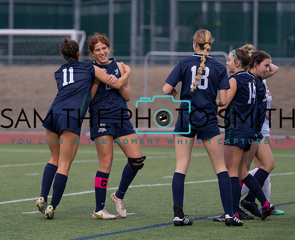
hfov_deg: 4.6
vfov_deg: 3.7
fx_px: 3679
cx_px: 78
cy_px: 93
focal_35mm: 419
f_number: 4
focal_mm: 280
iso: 2000
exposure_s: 1/1000
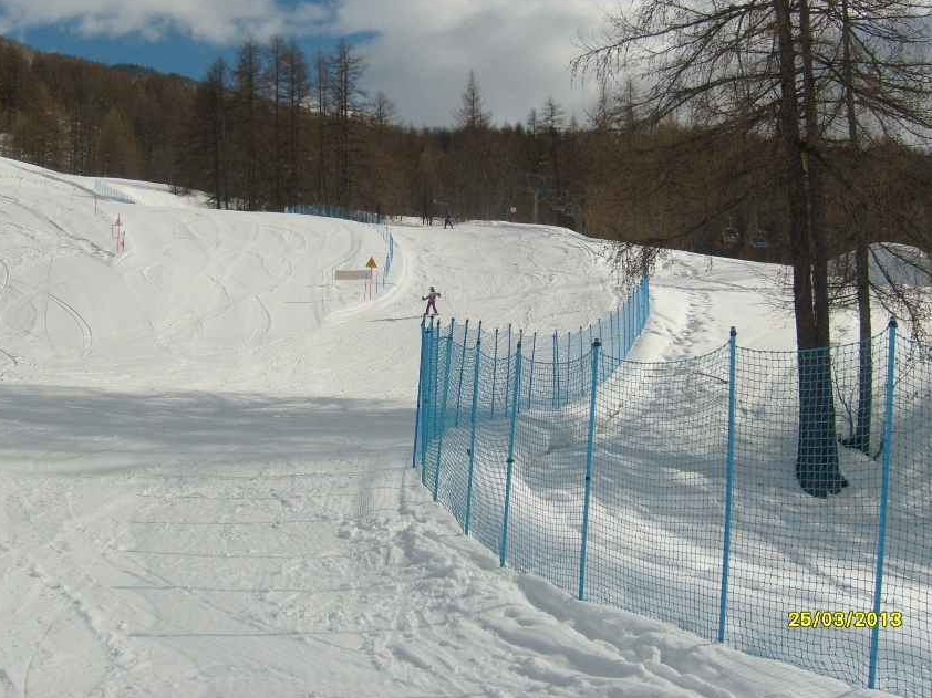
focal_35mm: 41
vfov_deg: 35.0
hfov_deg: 45.8
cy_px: 295
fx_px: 1104
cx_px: 460
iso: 80
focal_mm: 5.8
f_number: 7.1
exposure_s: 1/750
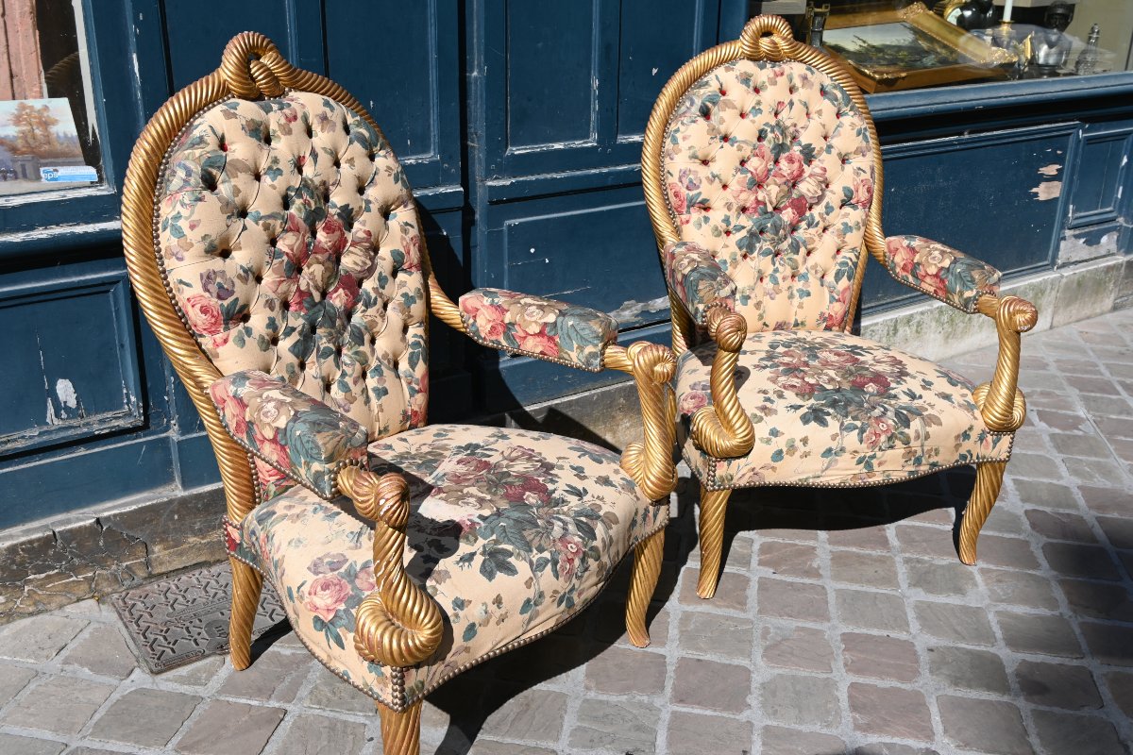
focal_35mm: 35
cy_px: 378
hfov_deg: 54.1
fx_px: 1109
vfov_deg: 37.6
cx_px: 566
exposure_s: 1/400
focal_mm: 23.5
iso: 100
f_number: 7.1
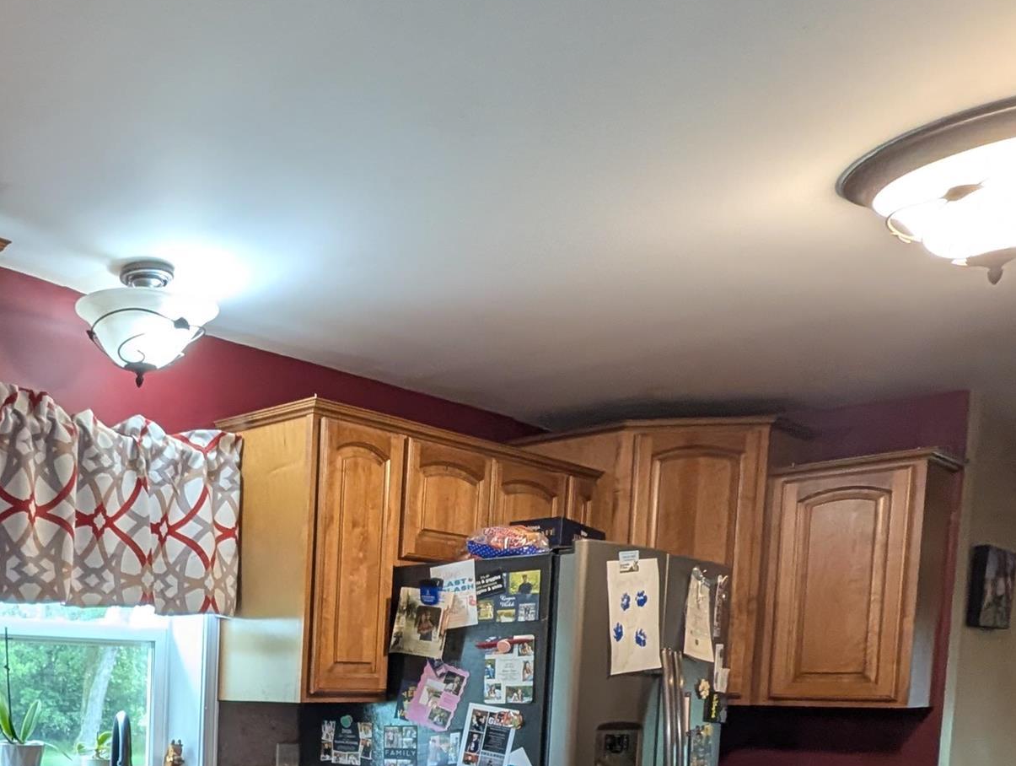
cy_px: 770
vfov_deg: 38.2
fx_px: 970
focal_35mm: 33
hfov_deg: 44.9
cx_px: -46
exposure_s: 1/60
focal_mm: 1.95
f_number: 2.2
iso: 210
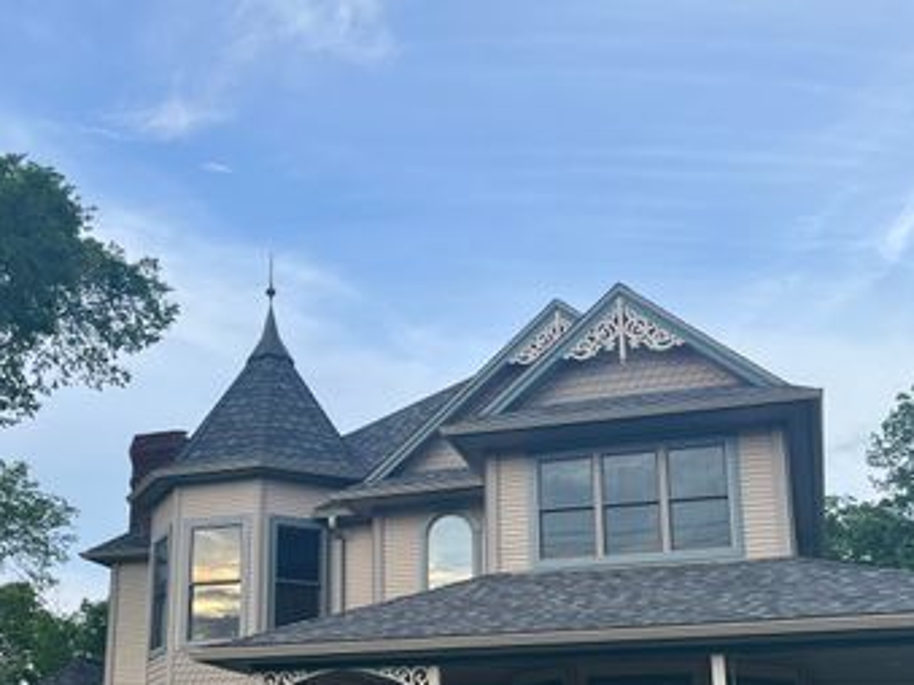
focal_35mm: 46
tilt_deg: +15.2
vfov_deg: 30.9
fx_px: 1214
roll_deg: -1.5
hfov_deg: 40.9
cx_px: 329
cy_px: 520
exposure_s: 1/992
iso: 50
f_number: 1.6
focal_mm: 5.1
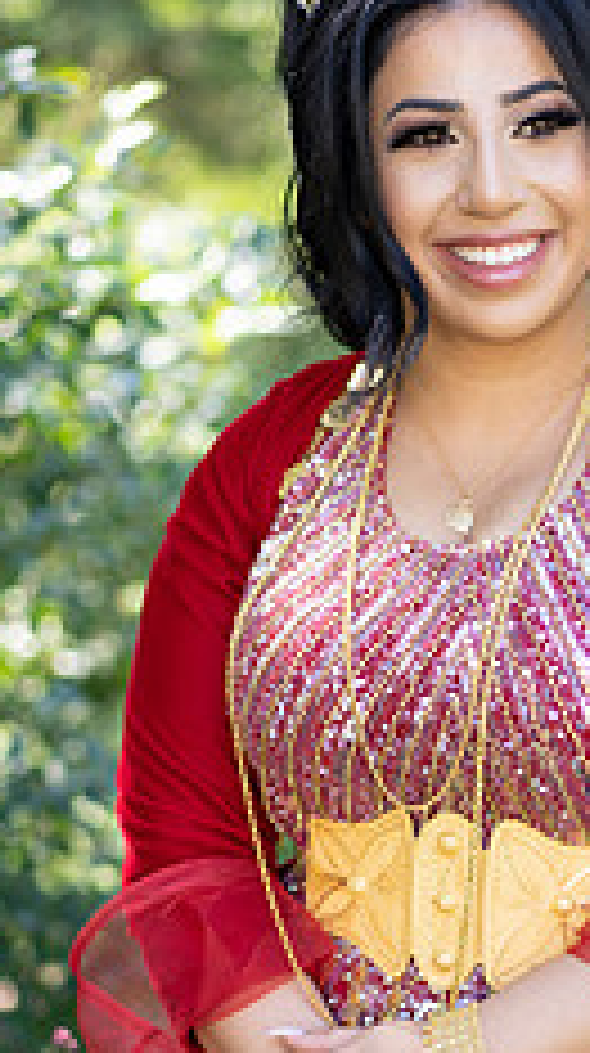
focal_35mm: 111
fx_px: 3098
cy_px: 684
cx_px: 464
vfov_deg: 19.3
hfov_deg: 10.8
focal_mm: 55
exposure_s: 1/250
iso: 100
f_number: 1.8
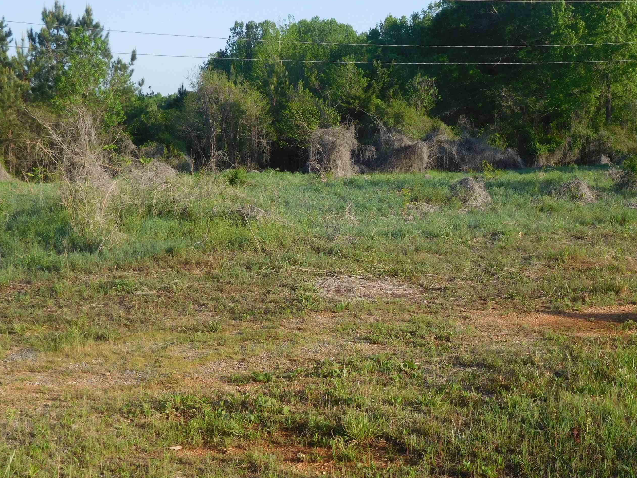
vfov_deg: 26.6
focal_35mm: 55
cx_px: 336
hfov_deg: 34.9
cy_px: 232
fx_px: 1012
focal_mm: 8
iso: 125
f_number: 4
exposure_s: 1/500
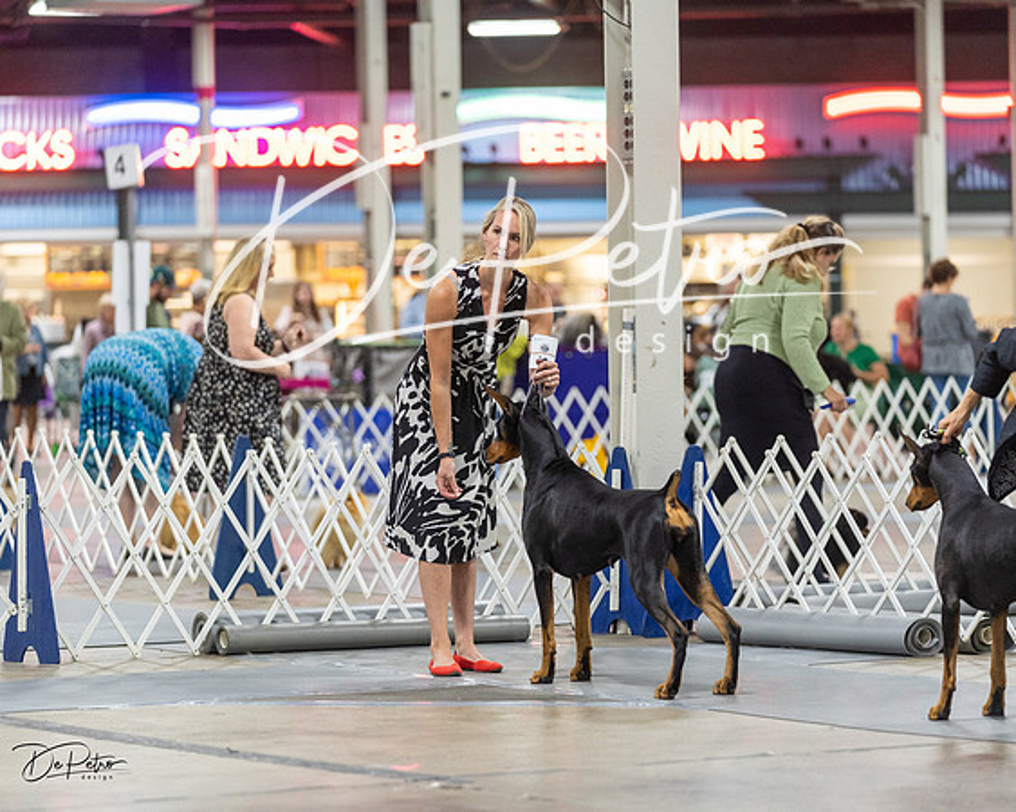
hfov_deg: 13.0
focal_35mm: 149
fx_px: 4468
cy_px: 406
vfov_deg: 10.4
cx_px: 508
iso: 2000
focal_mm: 132
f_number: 2.8
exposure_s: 1/160
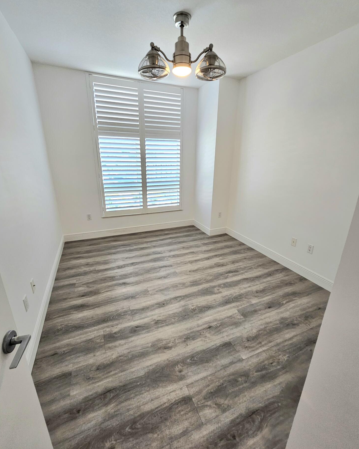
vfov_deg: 100.7
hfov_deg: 88.0
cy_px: 222
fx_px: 186
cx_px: 180
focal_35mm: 14
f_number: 2.2
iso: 100
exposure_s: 1/60.2
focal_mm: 2.2
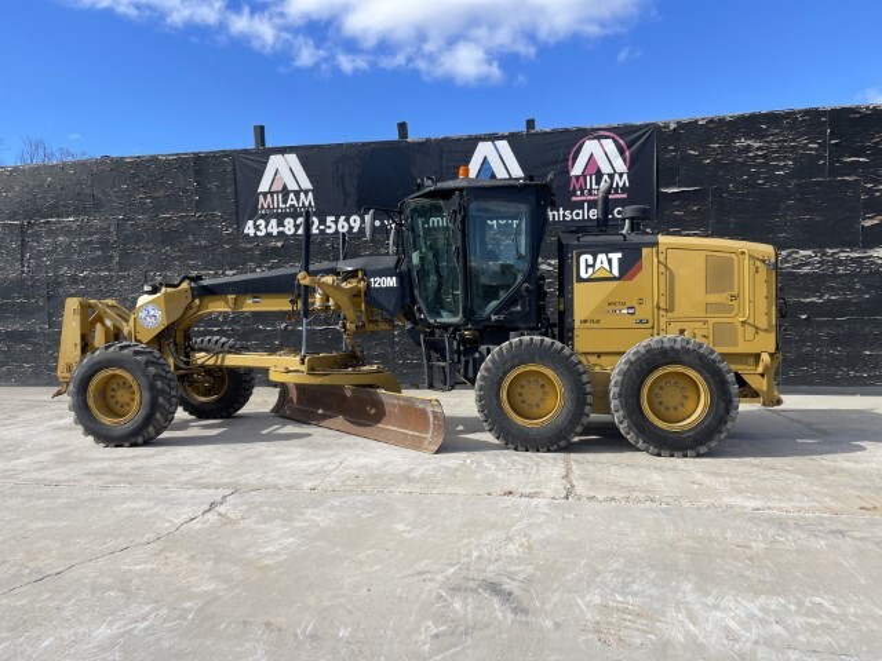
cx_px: 441
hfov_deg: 69.4
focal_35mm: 25
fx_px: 637
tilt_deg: -1.6
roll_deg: +1.8
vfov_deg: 54.9
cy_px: 330
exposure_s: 1/3165
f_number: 1.6
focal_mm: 5.1
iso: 32
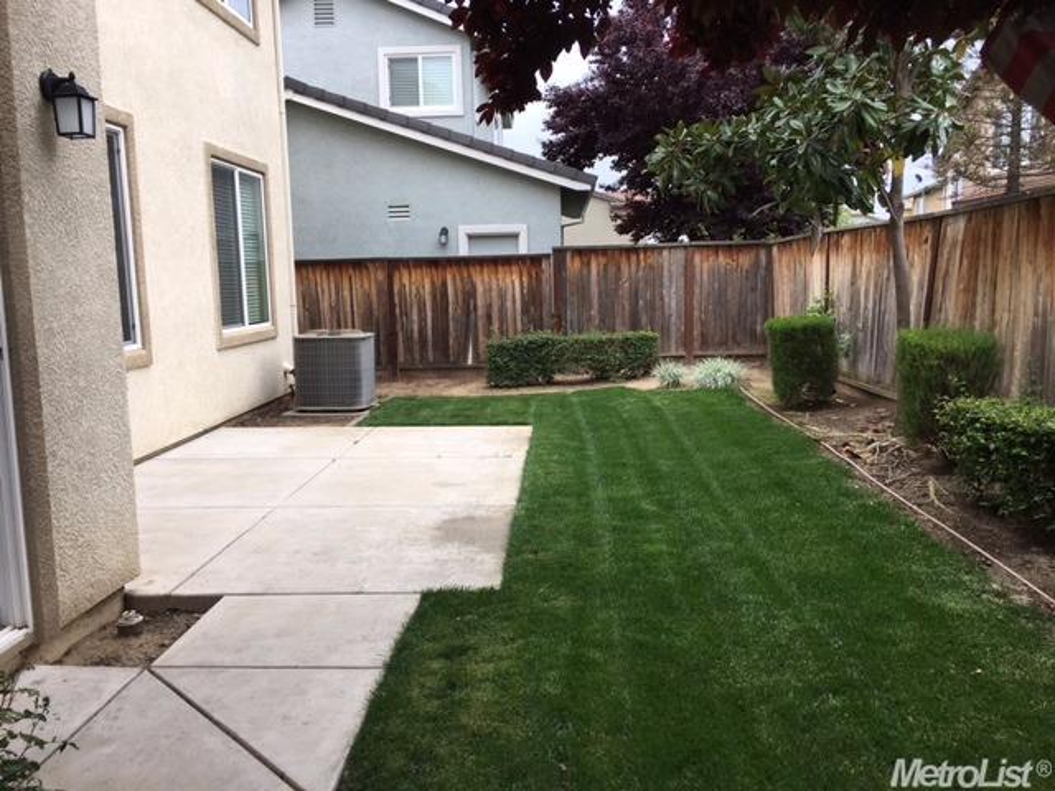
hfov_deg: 61.7
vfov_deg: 48.2
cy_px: 396
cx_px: 528
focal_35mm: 29
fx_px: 884
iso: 25
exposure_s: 1/268
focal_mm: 4.15
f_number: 2.2
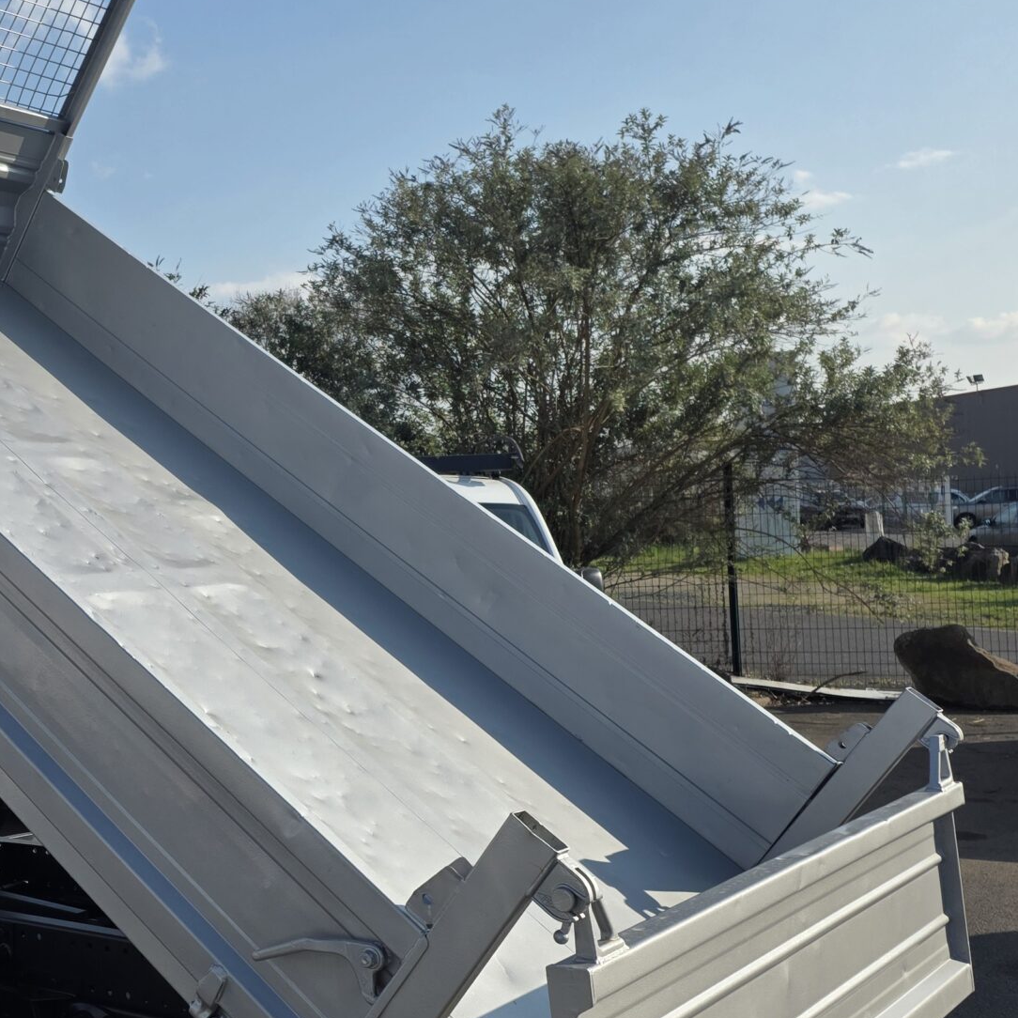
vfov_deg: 35.3
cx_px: 73
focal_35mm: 48
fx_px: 1597
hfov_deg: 33.2
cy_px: 543
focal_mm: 6.25
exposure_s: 1/5778
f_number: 1.7
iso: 80
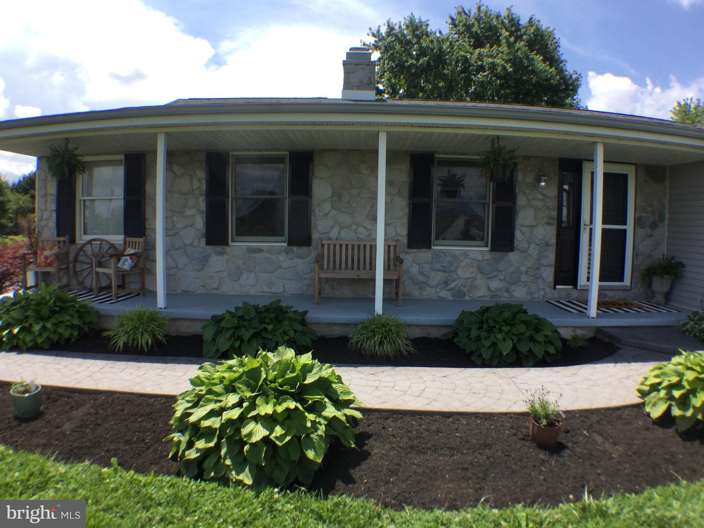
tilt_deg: -4.9
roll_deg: -1.6
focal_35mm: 31
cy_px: 264
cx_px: 352
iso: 25
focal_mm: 3.3
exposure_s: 1/994
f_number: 2.4
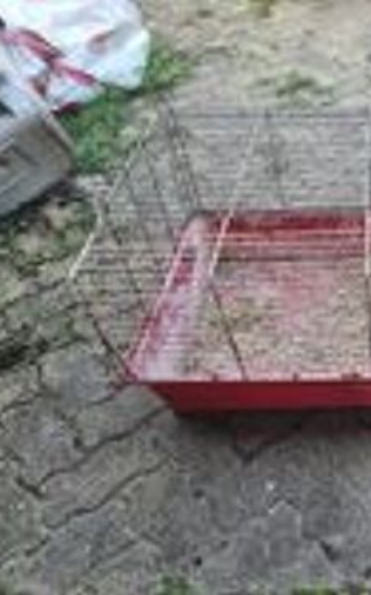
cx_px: 381
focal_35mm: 37
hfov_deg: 31.5
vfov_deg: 52.8
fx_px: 600
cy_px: 298
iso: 100
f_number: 1.8
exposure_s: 1/100
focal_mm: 5.4
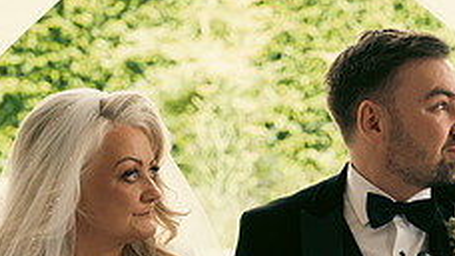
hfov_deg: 11.7
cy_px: 283
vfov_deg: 6.6
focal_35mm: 184
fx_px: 2219
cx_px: 289
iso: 125
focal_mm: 69
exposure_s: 1/160
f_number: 3.5
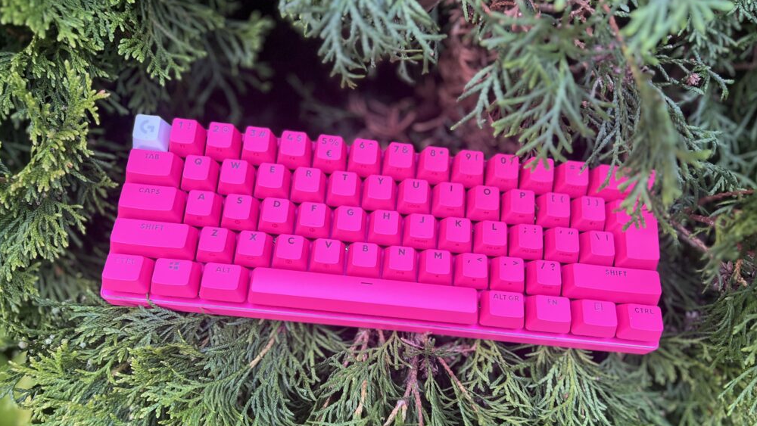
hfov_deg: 66.0
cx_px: 386
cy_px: 271
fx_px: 582
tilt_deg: -49.5
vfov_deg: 39.9
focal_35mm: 29
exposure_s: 1/60
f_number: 1.5
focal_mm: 5.7
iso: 160
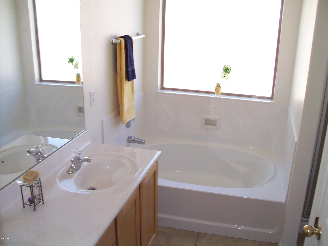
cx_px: 164
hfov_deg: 51.4
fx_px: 341
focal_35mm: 36
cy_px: 123
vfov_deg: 39.6
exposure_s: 1/88.2
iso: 80
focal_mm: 6
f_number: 2.7
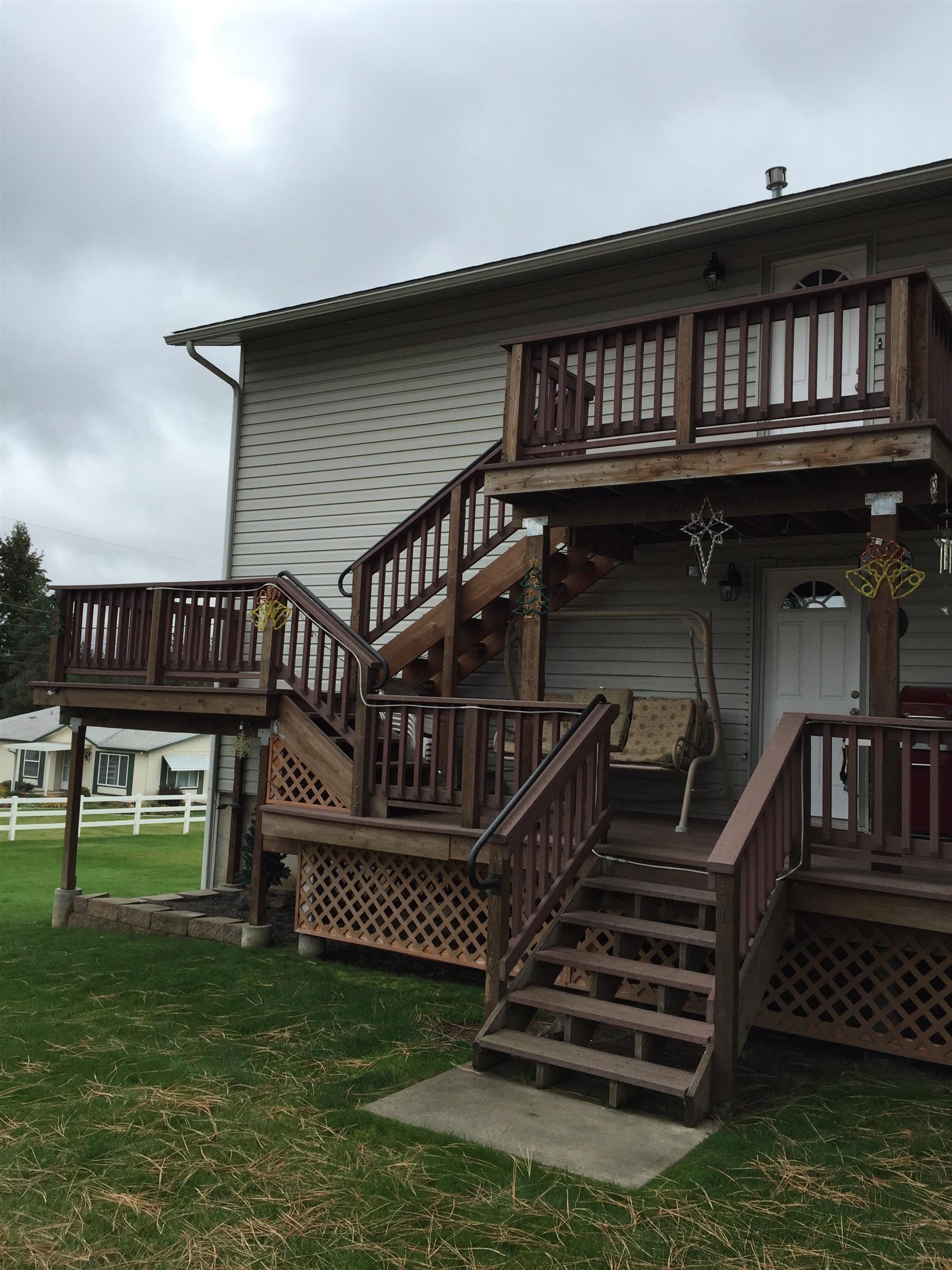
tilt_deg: +6.7
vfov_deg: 61.7
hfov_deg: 48.2
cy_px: 635
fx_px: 1063
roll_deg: -1.8
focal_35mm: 29
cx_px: 476
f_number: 2.2
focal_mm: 4.15
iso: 32
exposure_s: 1/964
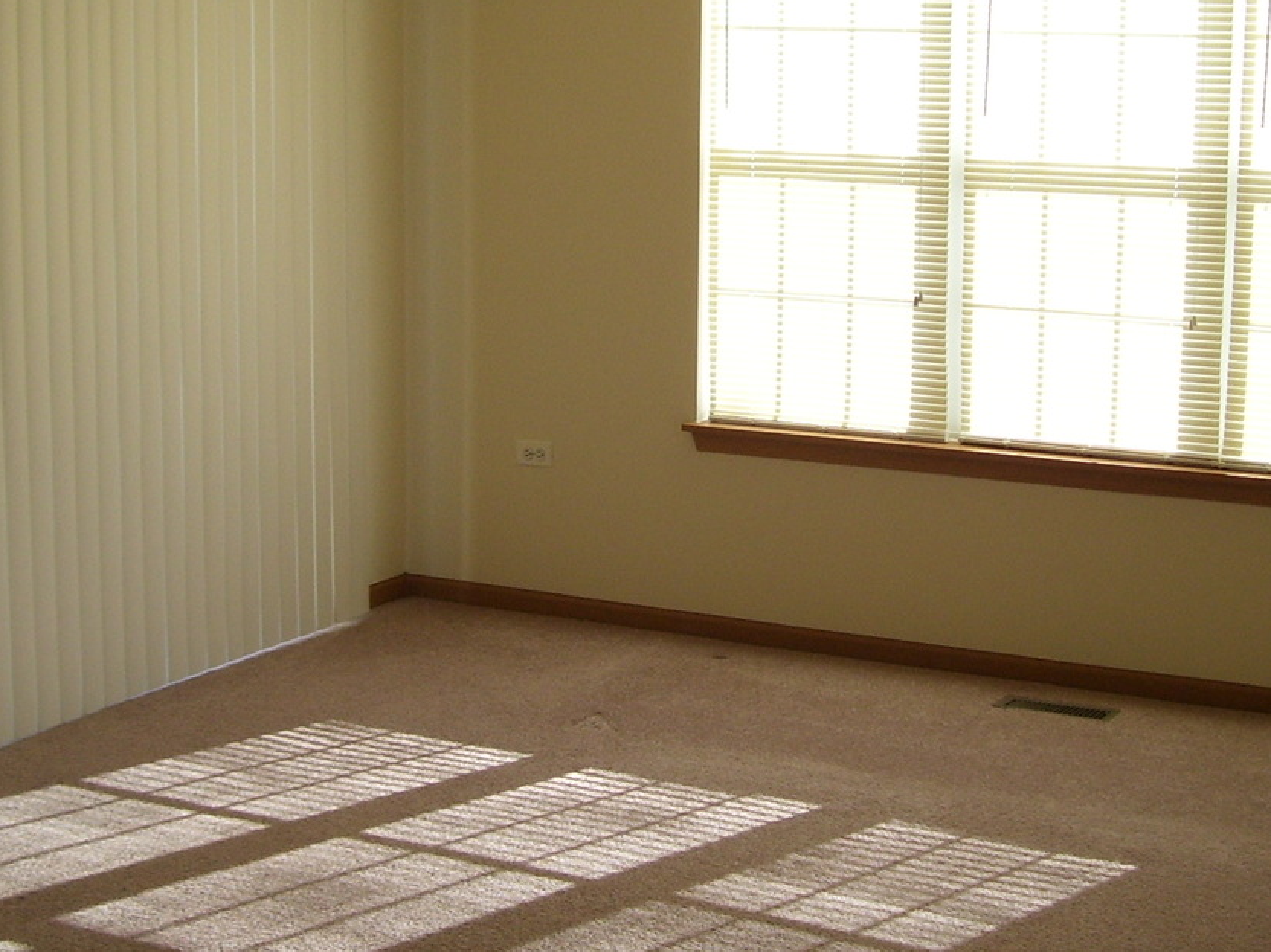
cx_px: 650
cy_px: 415
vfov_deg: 22.9
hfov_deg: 30.3
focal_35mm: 64
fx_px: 2349
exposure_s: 1/180
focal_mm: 6
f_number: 2.7
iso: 80
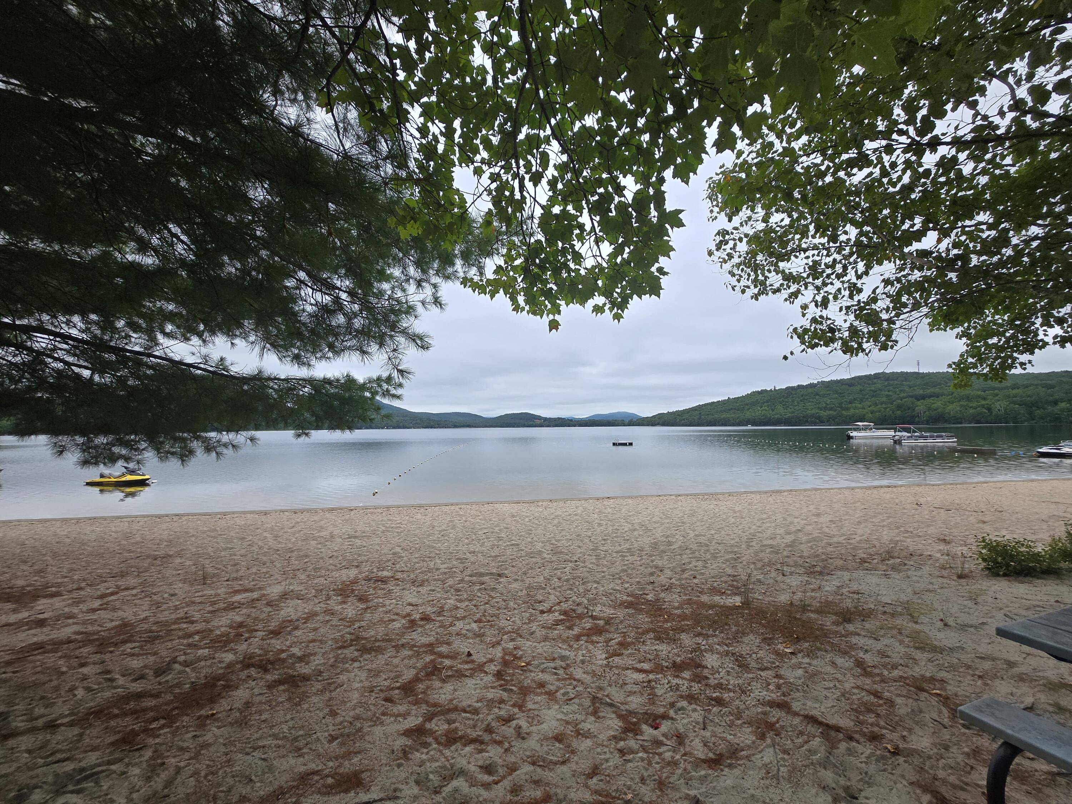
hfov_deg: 106.2
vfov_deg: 89.9
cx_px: 536
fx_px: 403
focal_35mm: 13
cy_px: 402
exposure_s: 1/298
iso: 25
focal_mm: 1.7
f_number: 2.2
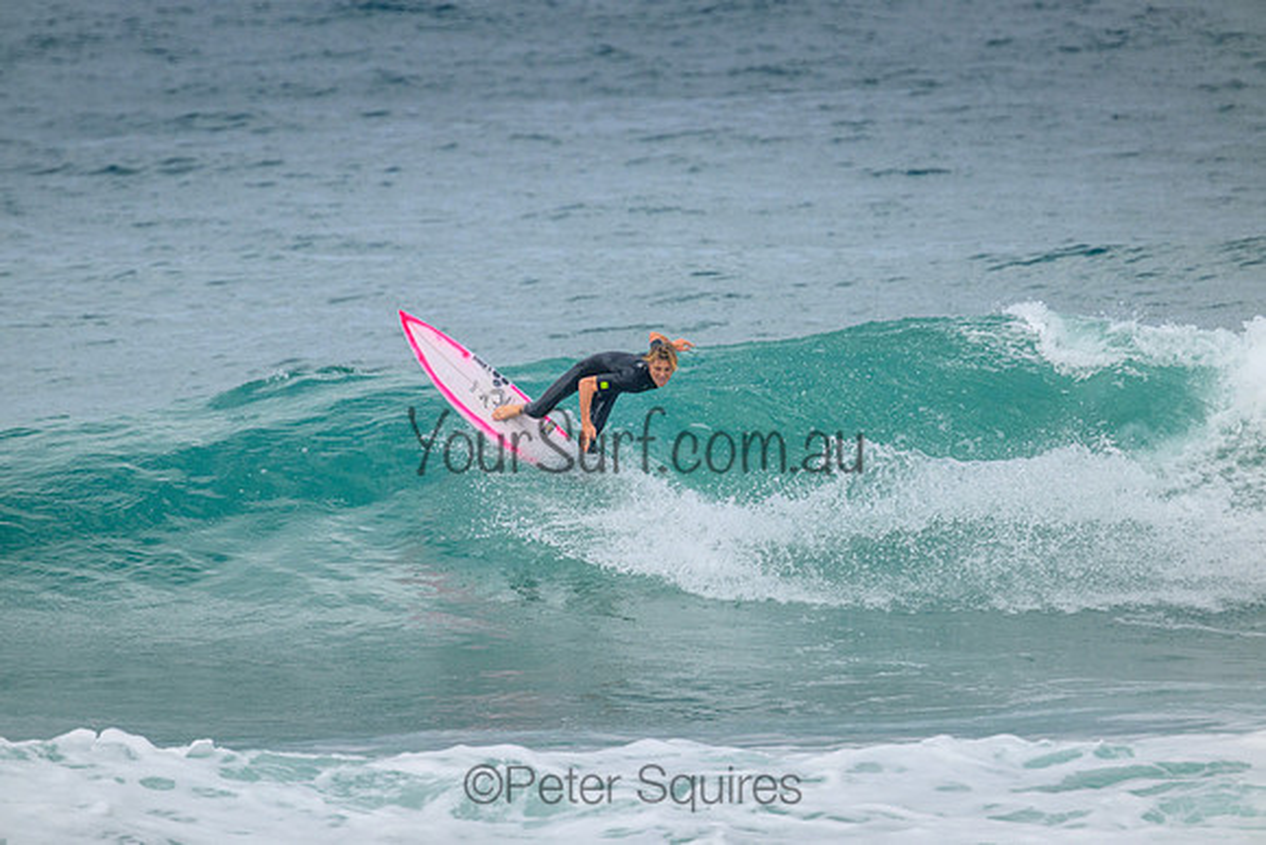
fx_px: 28139
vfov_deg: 1.7
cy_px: 422
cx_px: 633
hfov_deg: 2.6
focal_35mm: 800
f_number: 11
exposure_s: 1/2000
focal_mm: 800
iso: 1000
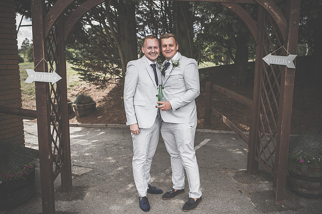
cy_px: 107
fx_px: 313
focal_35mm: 35
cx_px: 161
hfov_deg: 54.5
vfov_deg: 37.8
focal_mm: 35
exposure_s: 1/320
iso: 100
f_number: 3.5
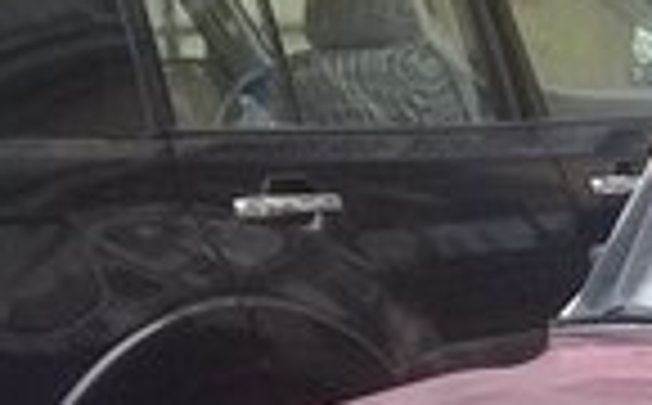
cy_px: 695
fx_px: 2660
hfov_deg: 12.9
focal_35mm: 150
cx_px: 1106
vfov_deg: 8.4
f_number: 2.2
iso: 50
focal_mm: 3.3
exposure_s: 1/108
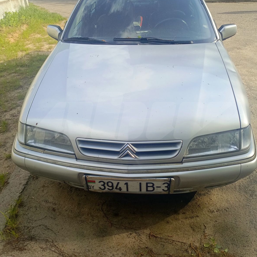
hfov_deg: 54.0
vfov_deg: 53.9
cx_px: 130
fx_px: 252
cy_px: 116
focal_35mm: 30
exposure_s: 1/361
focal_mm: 4.76
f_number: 1.69
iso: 112
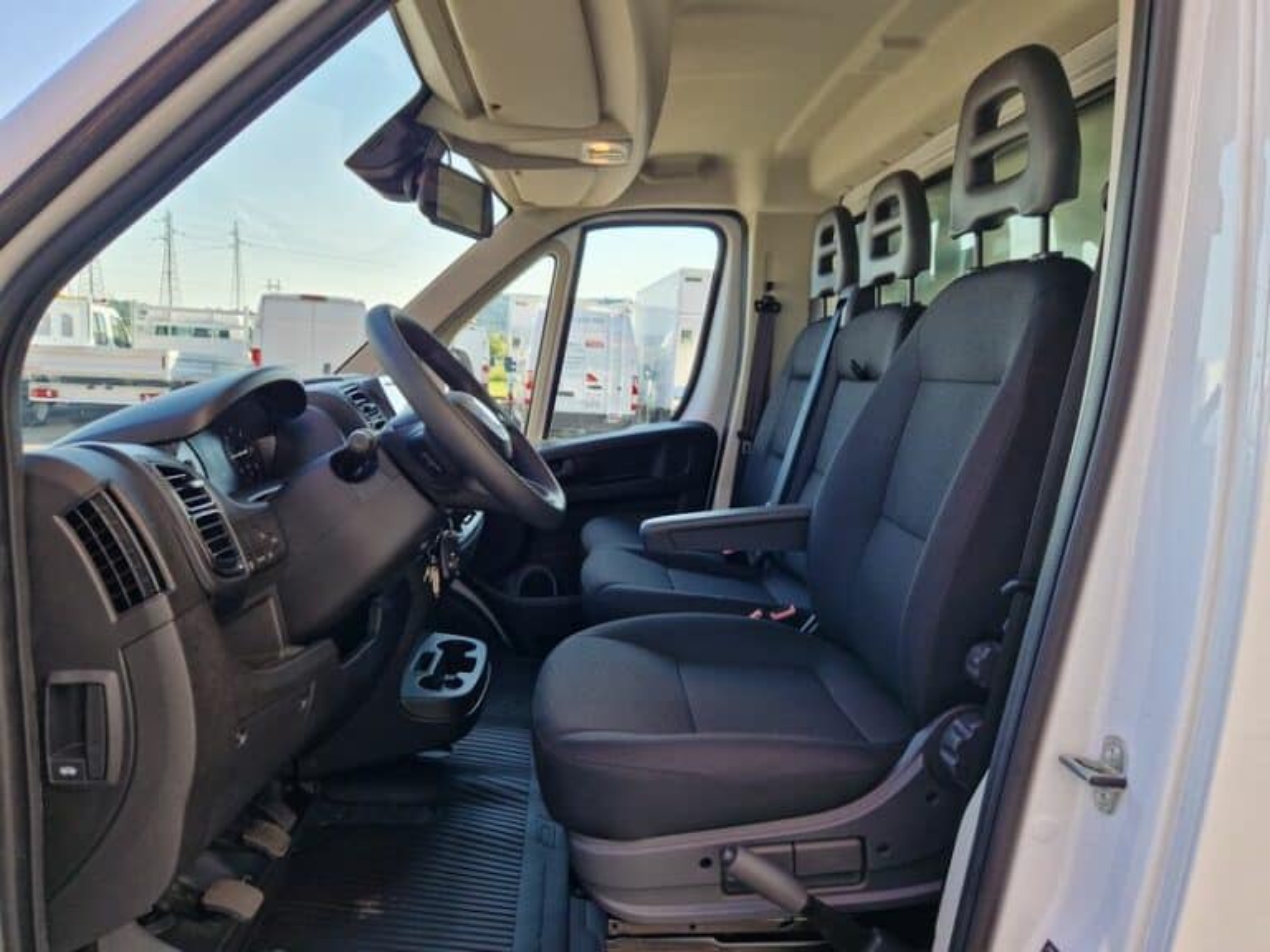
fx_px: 844
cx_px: 635
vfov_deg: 58.9
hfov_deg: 73.9
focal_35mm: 23
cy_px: 476
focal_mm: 5.4
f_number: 1.8
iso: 50
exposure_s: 1/180
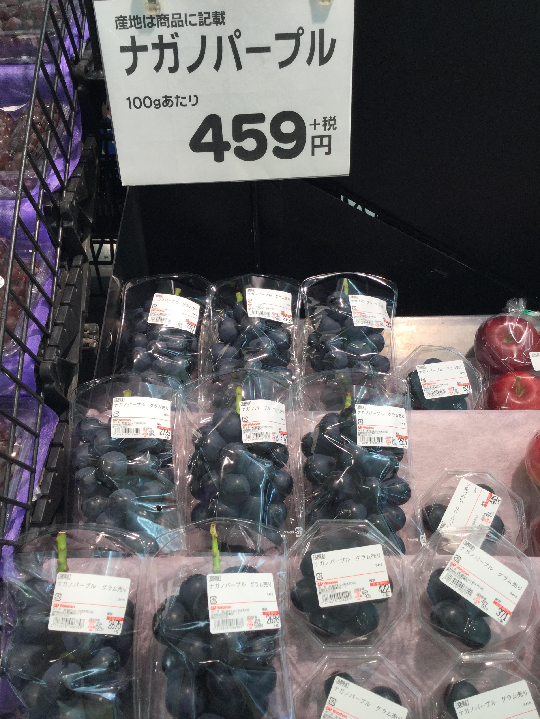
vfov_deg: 58.4
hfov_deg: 45.4
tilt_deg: -43.0
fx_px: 645
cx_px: 270
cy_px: 360
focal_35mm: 31
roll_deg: +2.0
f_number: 2.4
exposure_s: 1/60
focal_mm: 3.3
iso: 32
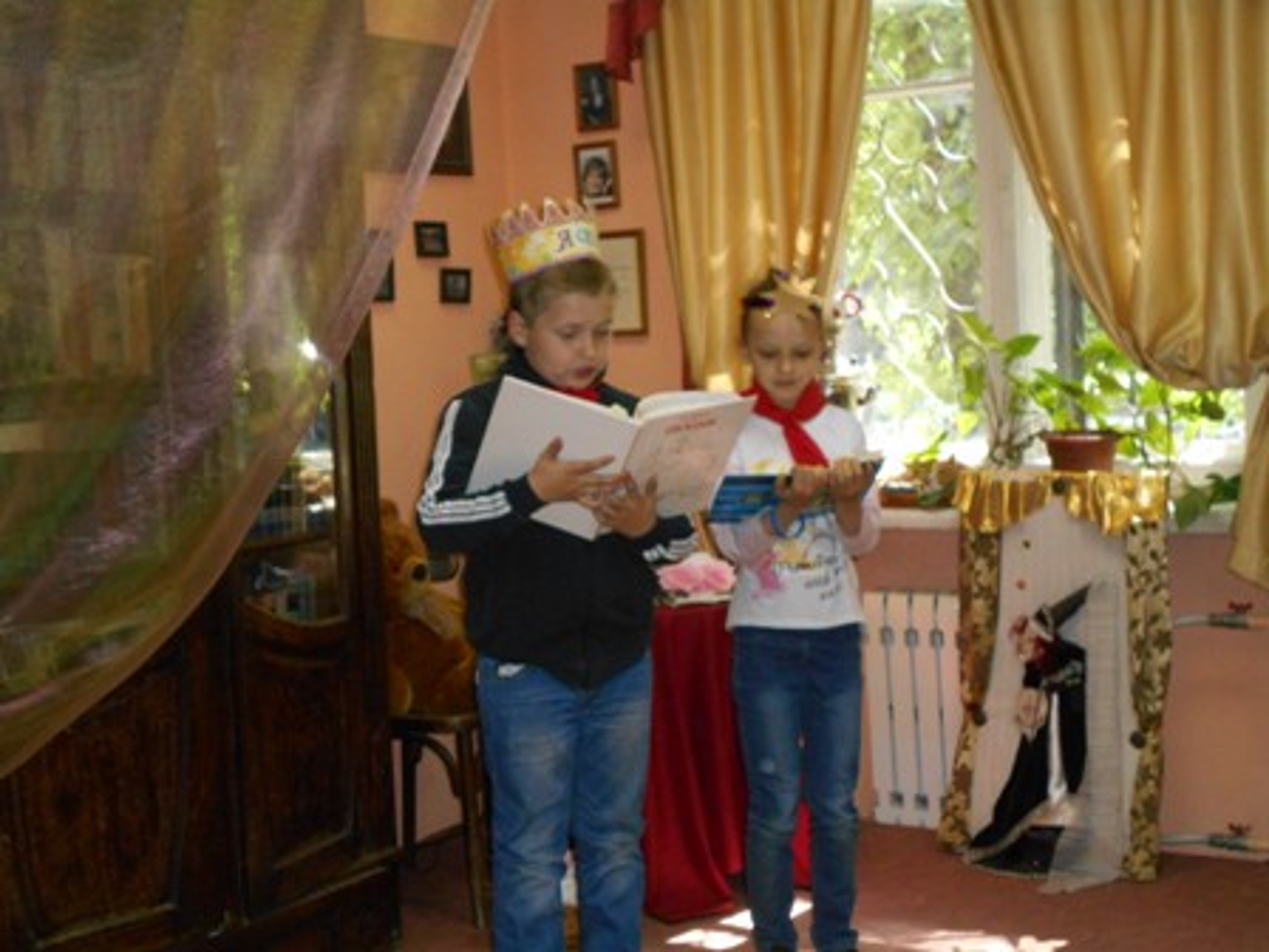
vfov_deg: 29.1
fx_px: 1833
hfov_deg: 38.2
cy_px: 476
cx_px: 634
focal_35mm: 50
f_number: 4.5
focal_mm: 8.8
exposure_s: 1/60
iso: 500
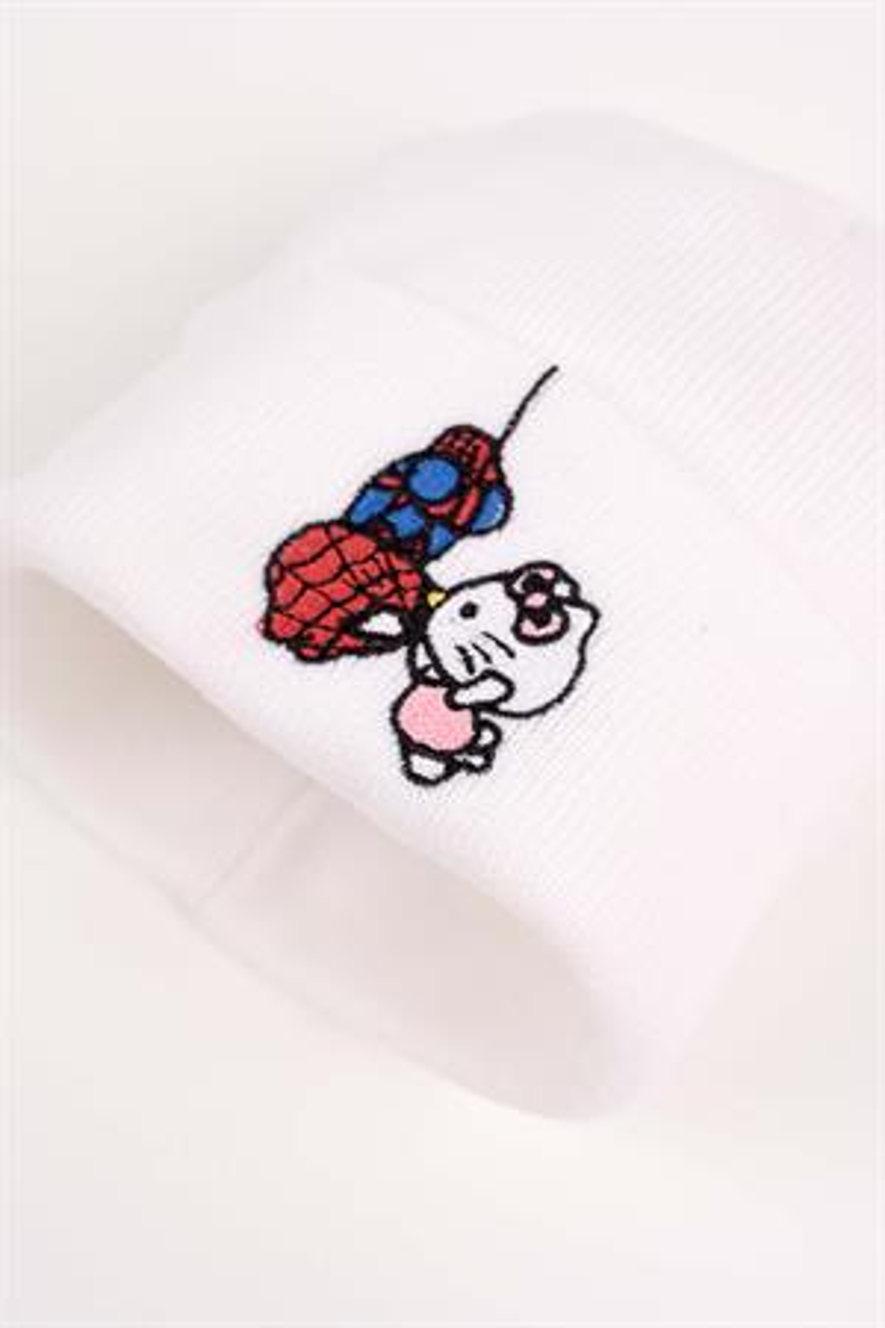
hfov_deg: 27.0
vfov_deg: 39.6
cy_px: 664
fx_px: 1844
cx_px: 442
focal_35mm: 50
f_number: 11
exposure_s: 1/100
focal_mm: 50
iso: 320
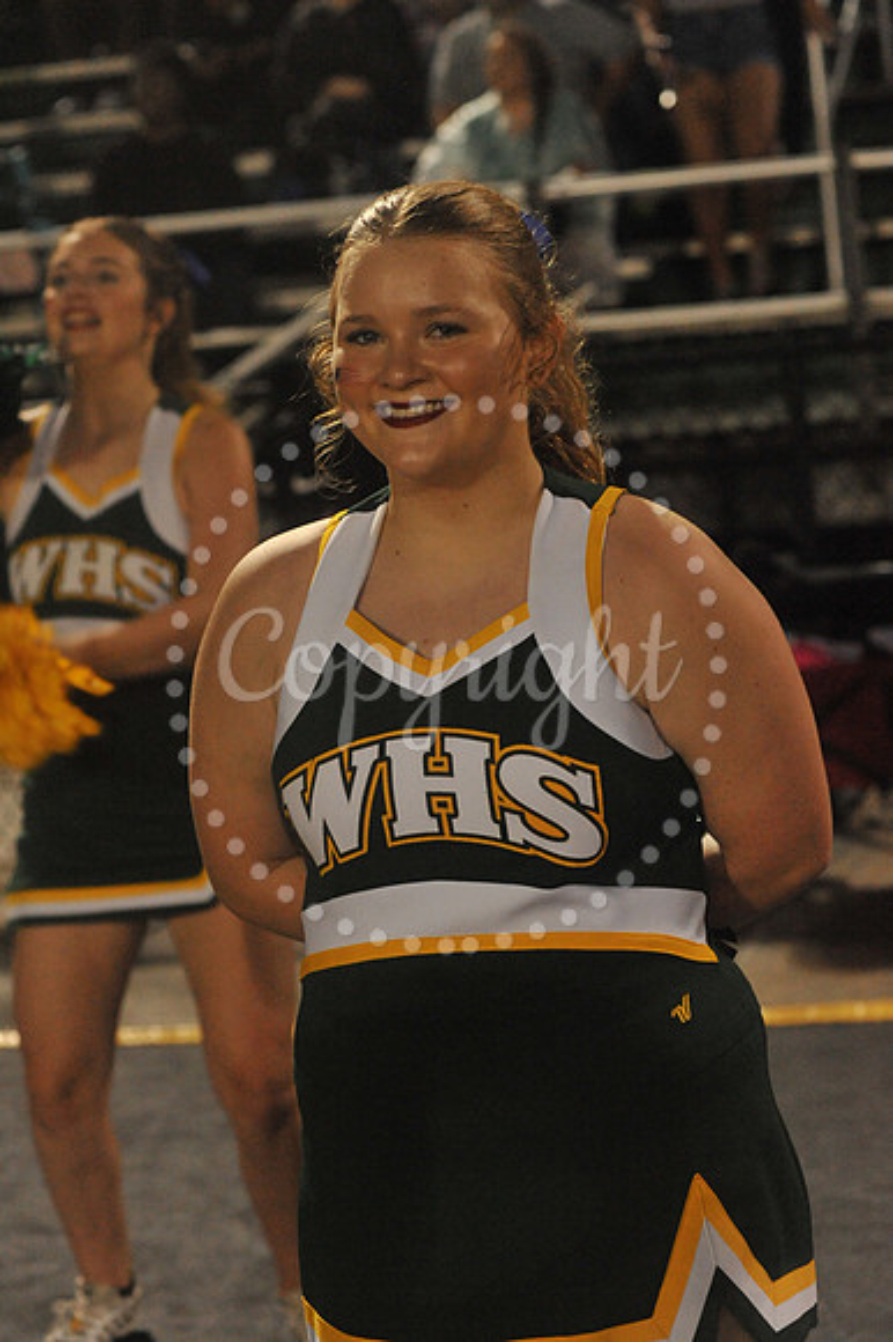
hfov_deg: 17.0
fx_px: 2980
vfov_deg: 25.4
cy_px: 671
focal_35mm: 80
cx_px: 446
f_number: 5
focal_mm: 80
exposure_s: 1/250
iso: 6400
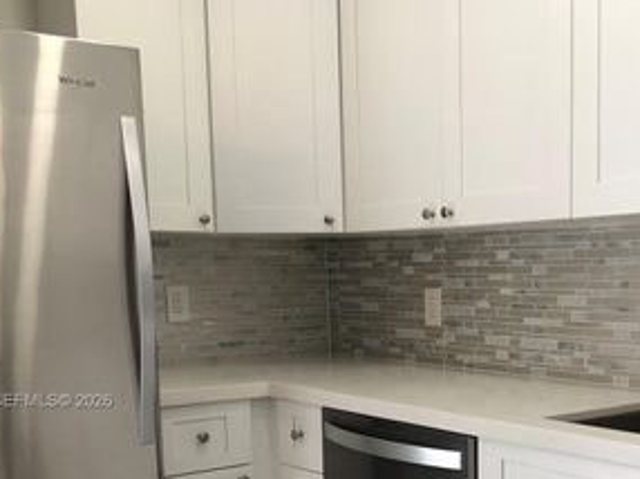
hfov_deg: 38.2
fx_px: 905
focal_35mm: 49
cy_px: 402
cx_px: 454
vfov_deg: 28.8
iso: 25
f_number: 1.8
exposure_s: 1/40
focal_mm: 3.99
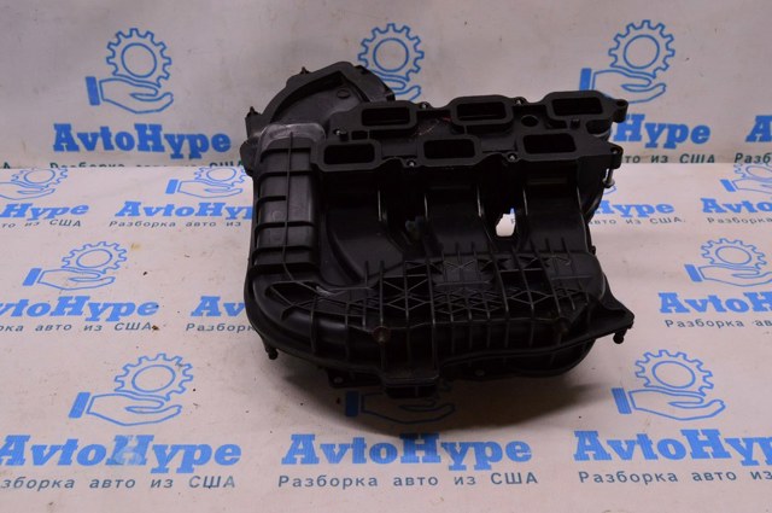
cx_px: 386
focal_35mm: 39
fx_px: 835
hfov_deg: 49.6
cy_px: 256
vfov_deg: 34.1
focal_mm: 26
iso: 1600
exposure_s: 1/125
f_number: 8
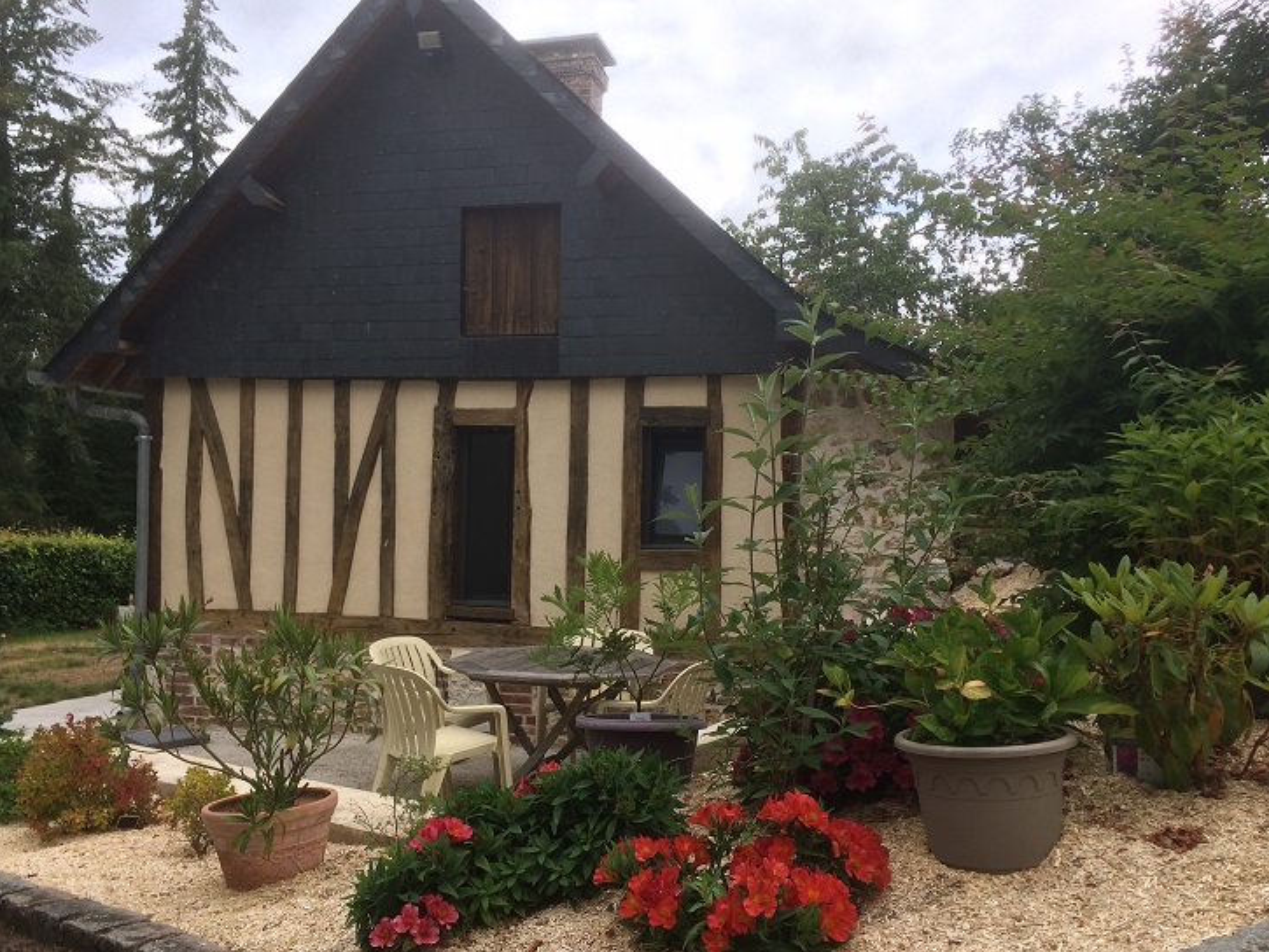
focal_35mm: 32
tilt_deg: -1.7
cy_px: 511
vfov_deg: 44.1
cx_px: 585
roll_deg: -0.4
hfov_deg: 56.7
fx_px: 1173
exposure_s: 1/873
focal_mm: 4.15
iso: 32
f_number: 2.2
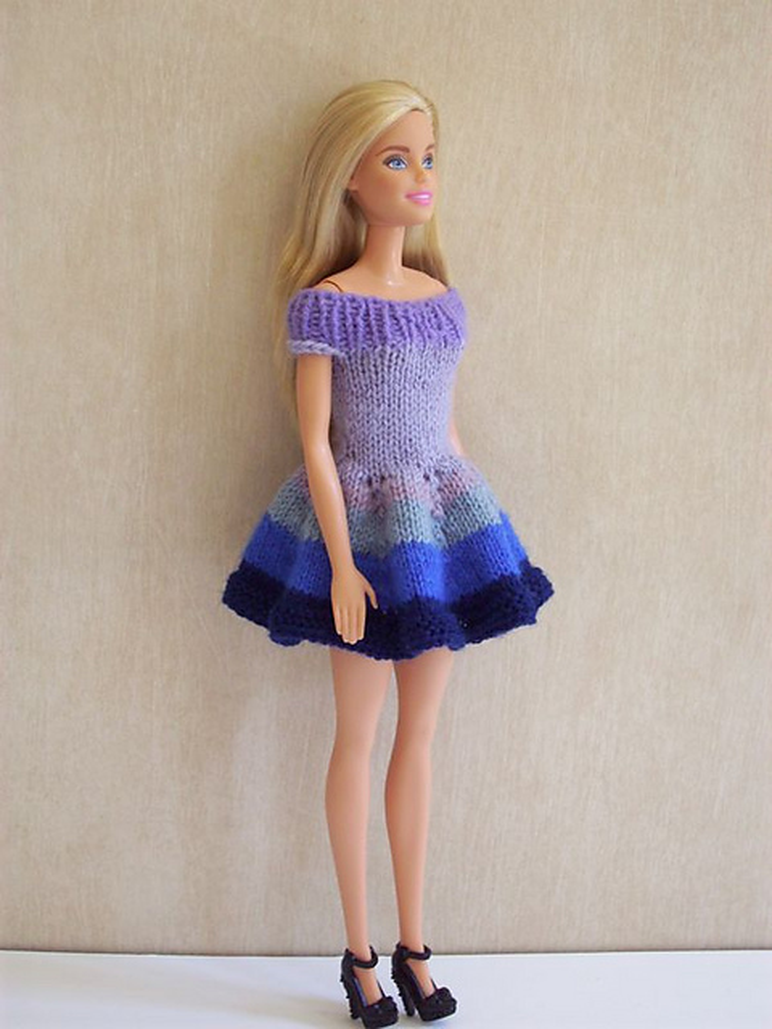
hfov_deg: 19.1
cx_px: 386
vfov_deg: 25.3
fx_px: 2290
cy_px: 514
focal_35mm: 77
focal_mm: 13.7
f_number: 4.8
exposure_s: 1/15
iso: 160
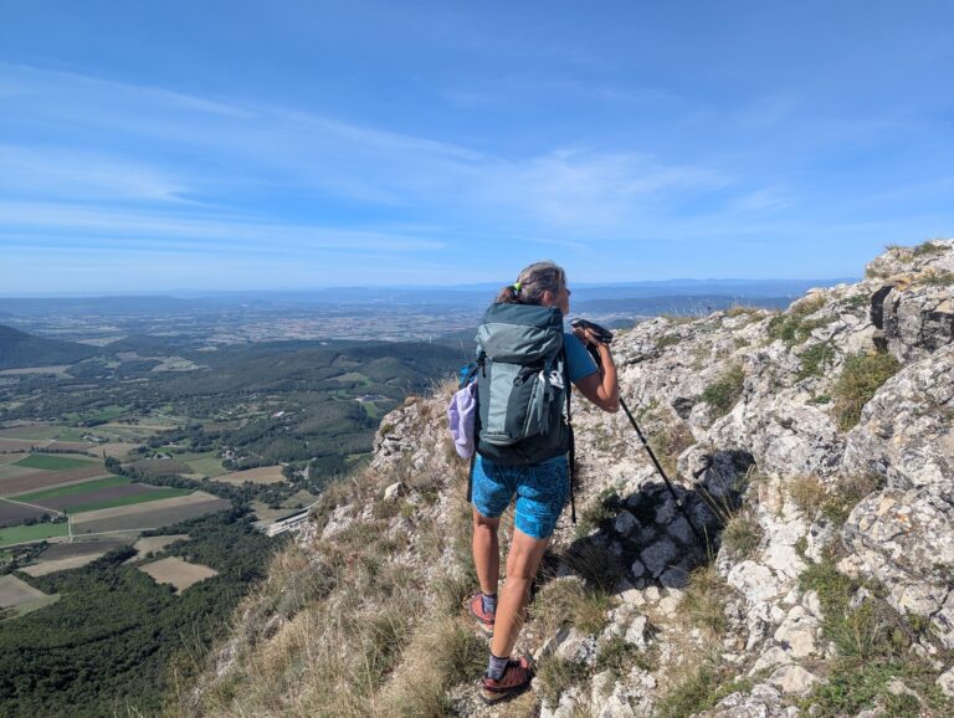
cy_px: 359
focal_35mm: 24
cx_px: 477
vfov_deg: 56.9
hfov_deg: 71.5
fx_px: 662
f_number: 1.85
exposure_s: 1/1953
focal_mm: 6.81
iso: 46
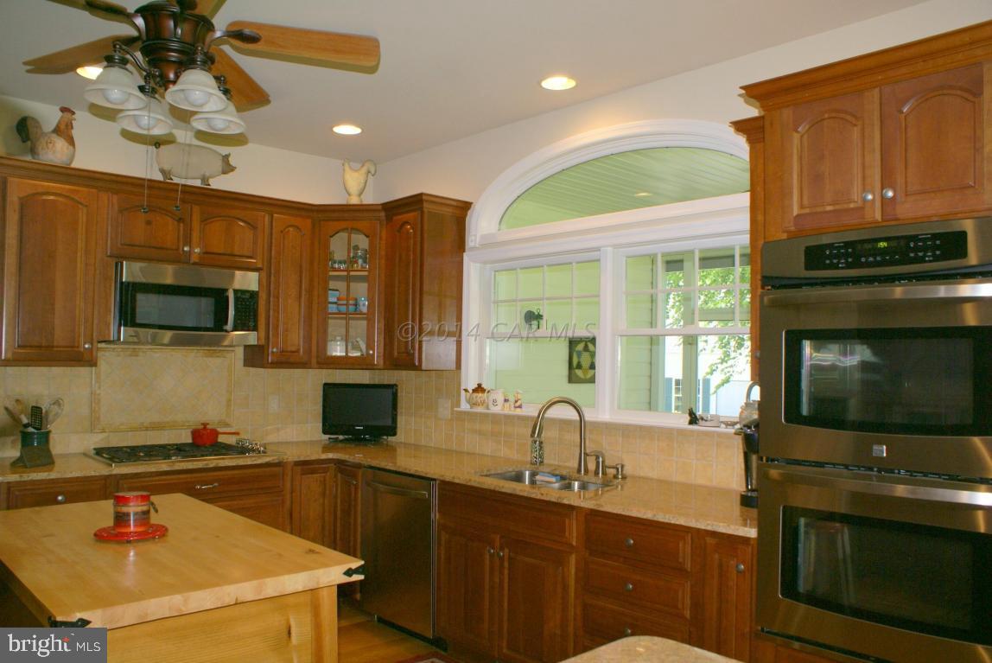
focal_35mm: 27
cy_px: 332
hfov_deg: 67.3
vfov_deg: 48.0
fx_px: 744
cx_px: 496
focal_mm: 18
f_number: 5.6
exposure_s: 1/60
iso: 250
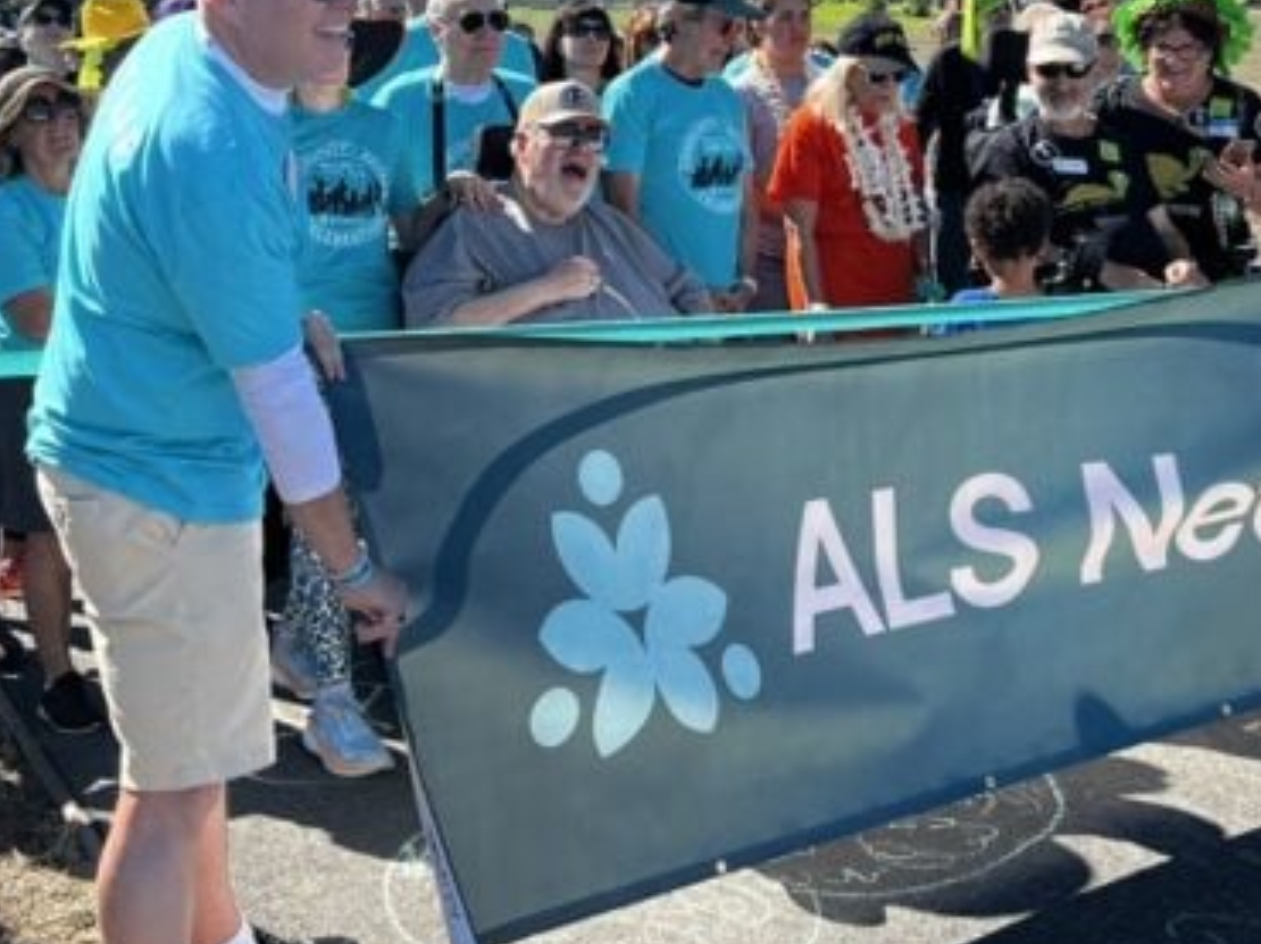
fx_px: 1966
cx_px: 617
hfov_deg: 35.6
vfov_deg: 26.4
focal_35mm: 54
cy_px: 174
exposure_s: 1/2353
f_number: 1.5
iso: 50
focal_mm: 5.7
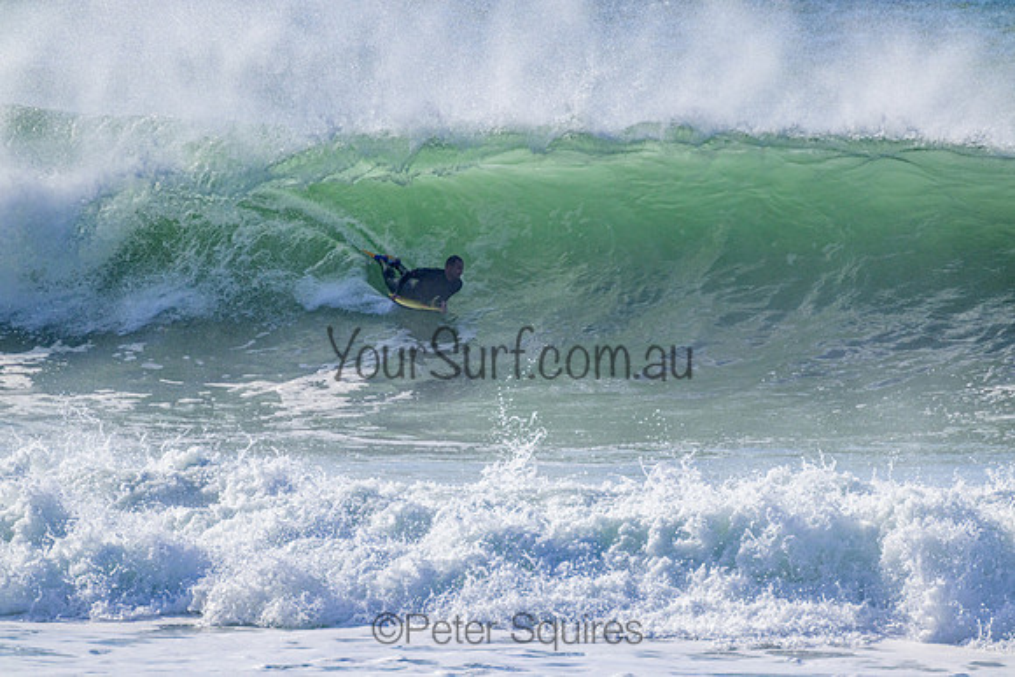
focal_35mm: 800
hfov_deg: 2.6
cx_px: 508
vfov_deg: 1.7
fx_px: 22560
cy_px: 338
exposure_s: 1/2000
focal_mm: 800
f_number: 11
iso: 800
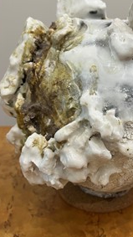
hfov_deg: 29.2
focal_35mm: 40
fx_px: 251
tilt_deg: -18.5
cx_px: 100
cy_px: 107
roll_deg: -1.4
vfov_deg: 50.4
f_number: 1.5
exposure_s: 1/50
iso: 80
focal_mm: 5.7
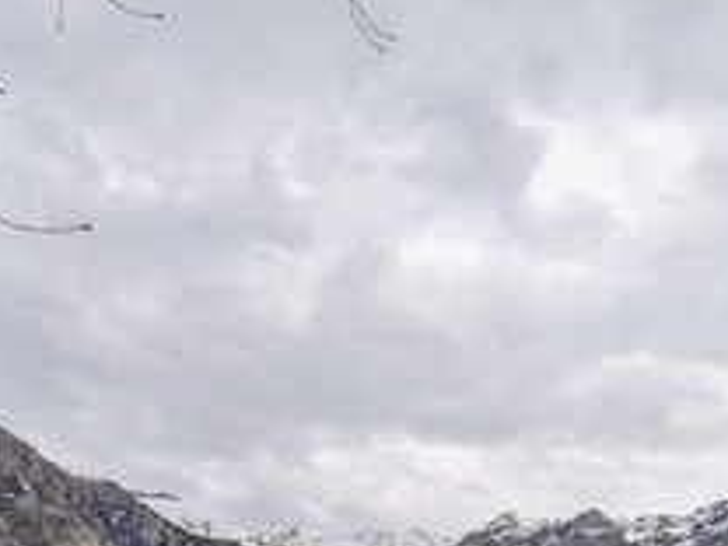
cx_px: 462
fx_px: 904
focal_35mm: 43
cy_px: 609
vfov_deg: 30.0
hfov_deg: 43.5
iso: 37
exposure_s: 1/294
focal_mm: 2.22
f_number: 2.2
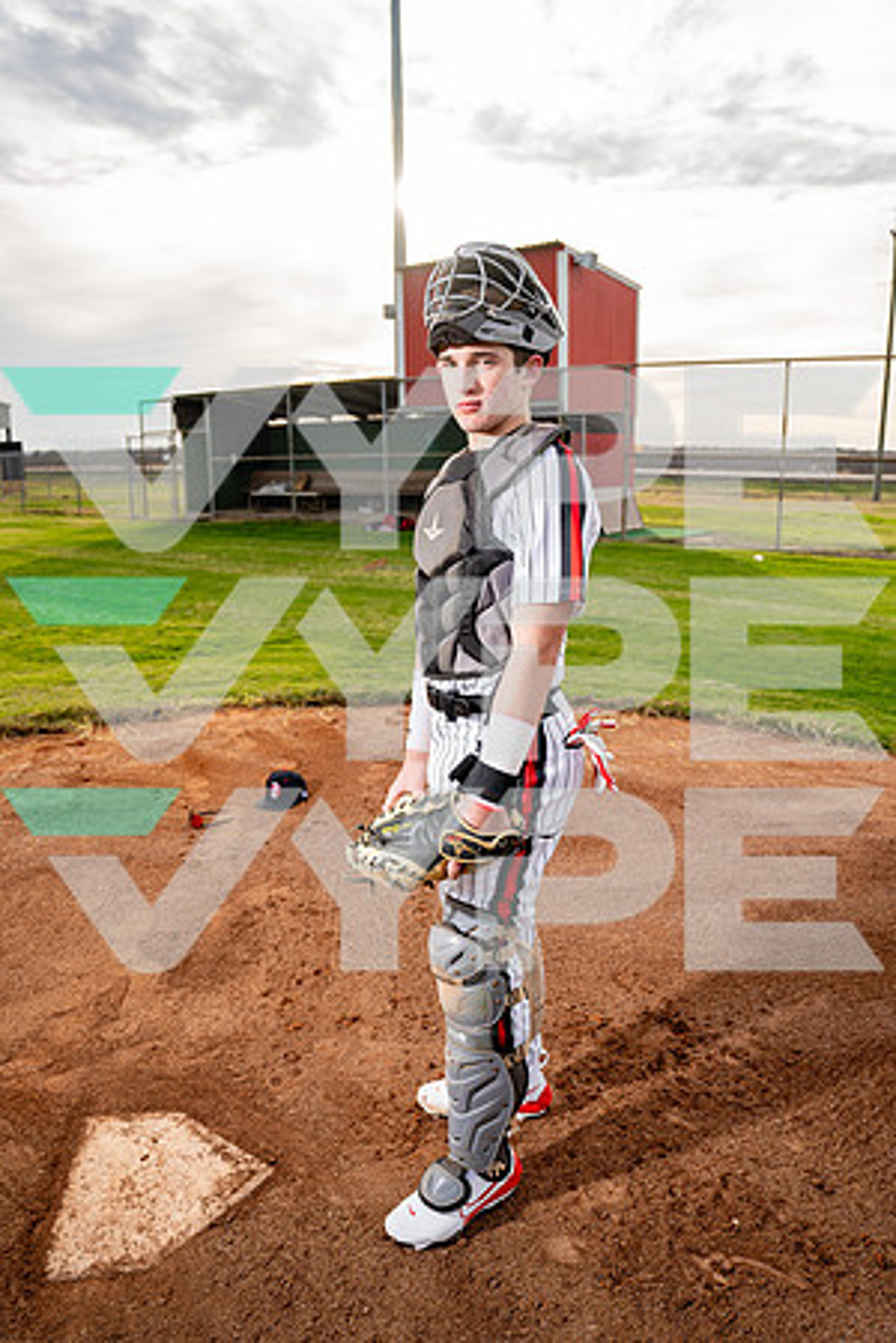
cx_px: 448
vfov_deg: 71.5
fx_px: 933
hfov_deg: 51.3
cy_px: 672
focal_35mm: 25
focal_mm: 25
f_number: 4
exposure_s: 1/250
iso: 100
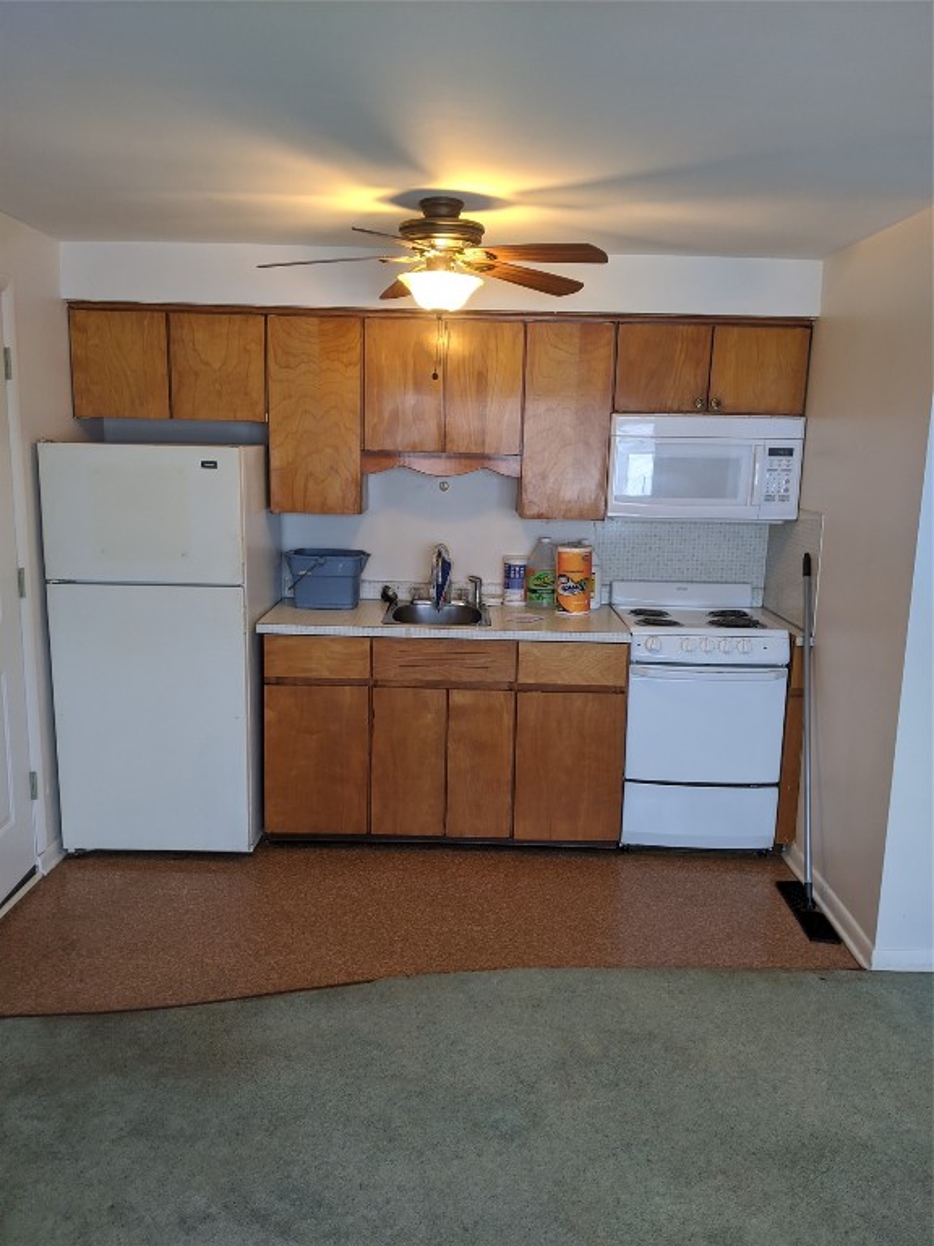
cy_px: 623
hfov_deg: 51.4
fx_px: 971
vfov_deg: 65.3
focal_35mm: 27
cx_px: 467
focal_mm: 4.44
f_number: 1.8
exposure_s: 1/40
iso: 80
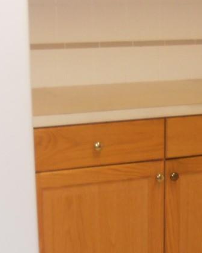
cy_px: 137
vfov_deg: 19.2
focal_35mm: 100
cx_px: 178
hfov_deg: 15.2
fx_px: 748
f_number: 3.2
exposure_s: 1/25
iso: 200
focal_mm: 4.9
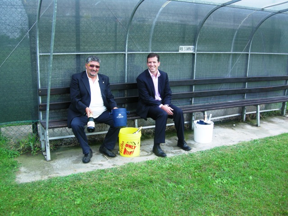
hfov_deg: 51.4
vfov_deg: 39.7
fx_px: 300
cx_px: 144
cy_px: 108
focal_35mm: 36
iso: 64
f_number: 3.4
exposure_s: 1/94.8
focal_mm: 7.5
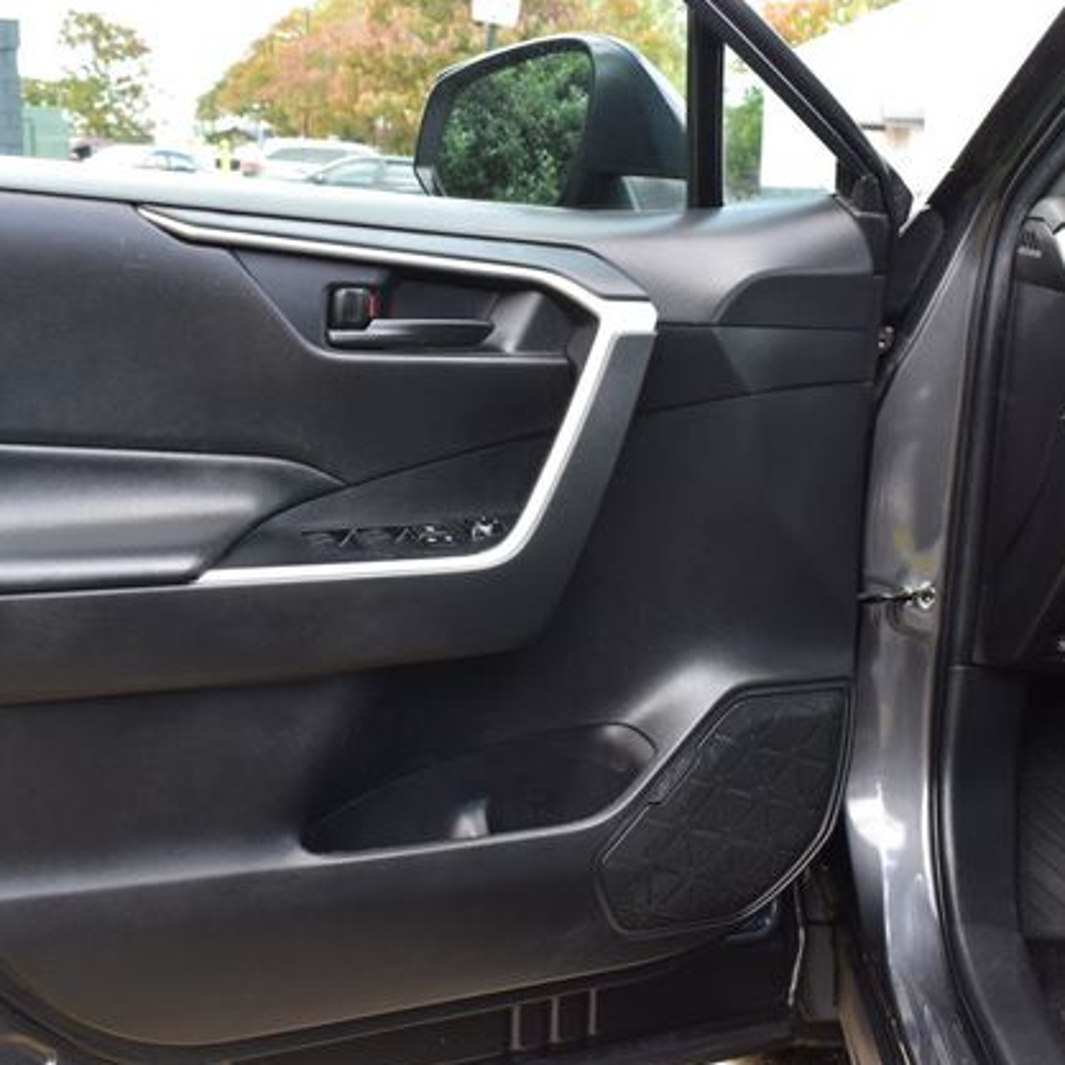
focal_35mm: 43
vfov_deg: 39.2
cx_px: 485
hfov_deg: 39.1
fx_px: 1497
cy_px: 536
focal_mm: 22
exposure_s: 1/50
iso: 400
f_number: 8
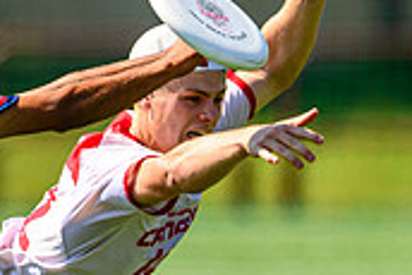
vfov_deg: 0.8
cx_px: -231
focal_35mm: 1700
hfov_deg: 1.2
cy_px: 197
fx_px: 19471
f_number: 3.2
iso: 100
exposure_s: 1/1600
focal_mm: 400
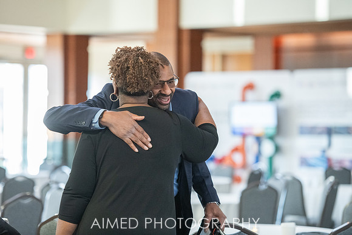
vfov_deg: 9.4
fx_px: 1435
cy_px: 109
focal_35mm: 147
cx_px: 163
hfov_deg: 14.0
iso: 3200
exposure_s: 1/200
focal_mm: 135
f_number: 2.8
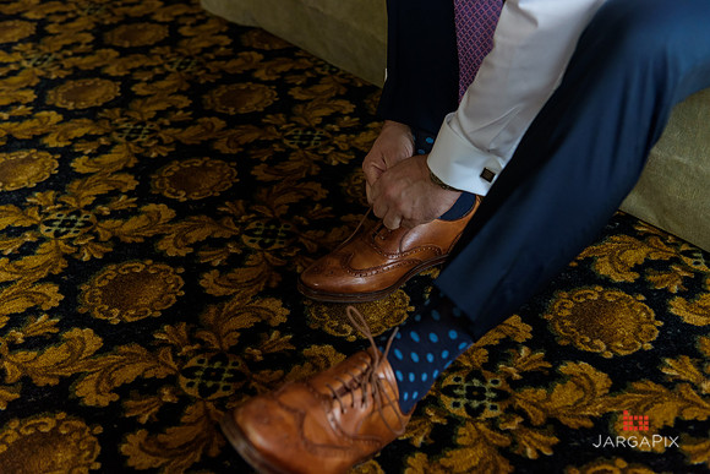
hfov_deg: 41.1
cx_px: 355
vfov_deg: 28.1
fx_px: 947
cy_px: 237
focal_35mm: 48
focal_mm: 48
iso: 800
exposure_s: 1/125
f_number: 3.2
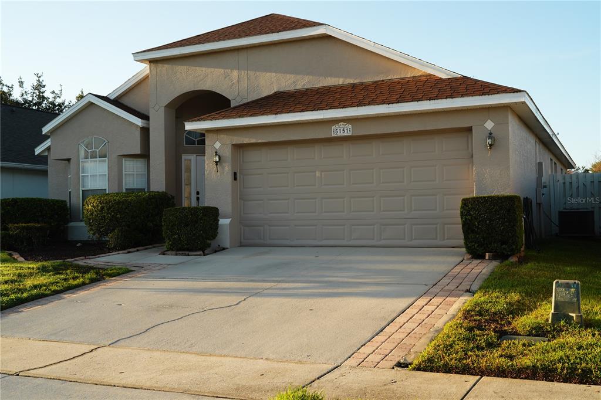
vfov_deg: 34.2
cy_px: 200
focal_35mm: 39
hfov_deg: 49.6
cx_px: 300
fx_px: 651
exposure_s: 1/80
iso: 100
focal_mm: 39
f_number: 8
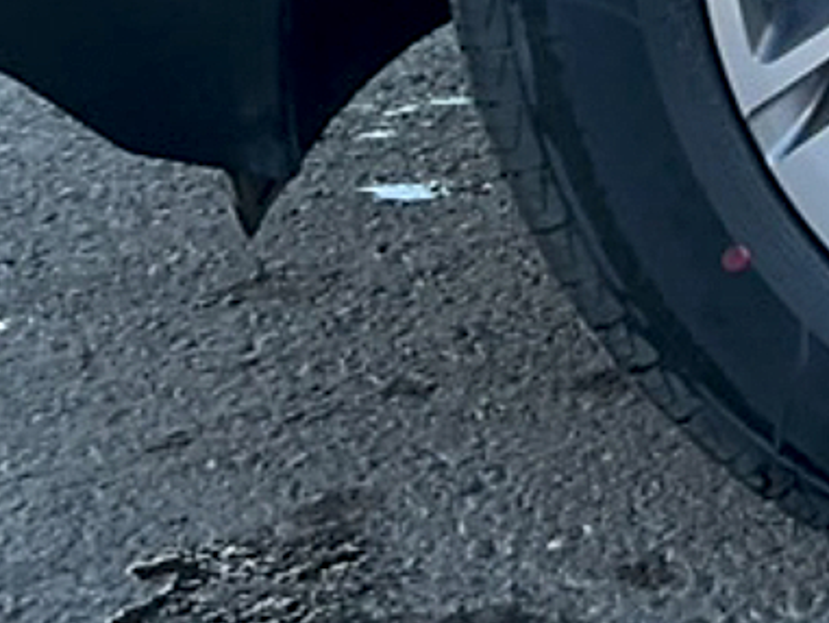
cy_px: -449
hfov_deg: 14.6
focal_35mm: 126
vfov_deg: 11.1
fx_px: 3018
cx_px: 1242
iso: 32
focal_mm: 3
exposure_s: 1/182
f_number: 1.8
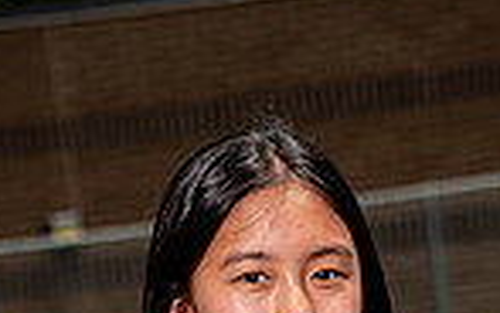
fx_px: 2985
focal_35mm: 219
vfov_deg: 5.8
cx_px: 265
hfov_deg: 9.6
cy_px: 748
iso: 100
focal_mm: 70
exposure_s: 1/1250
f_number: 4
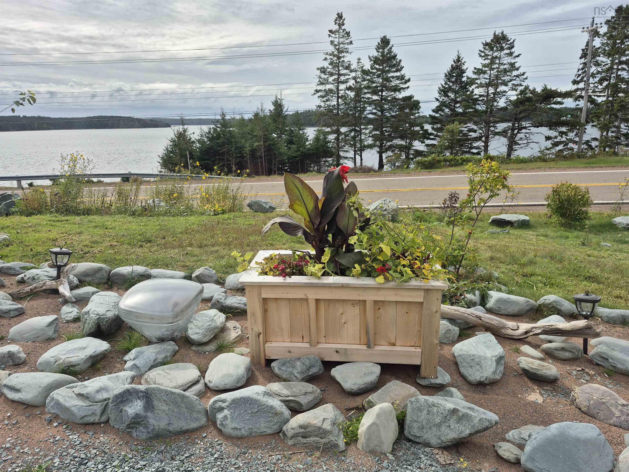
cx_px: 314
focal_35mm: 23
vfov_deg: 58.9
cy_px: 236
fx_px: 418
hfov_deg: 73.9
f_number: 1.8
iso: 25
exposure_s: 1/2416
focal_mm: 5.4
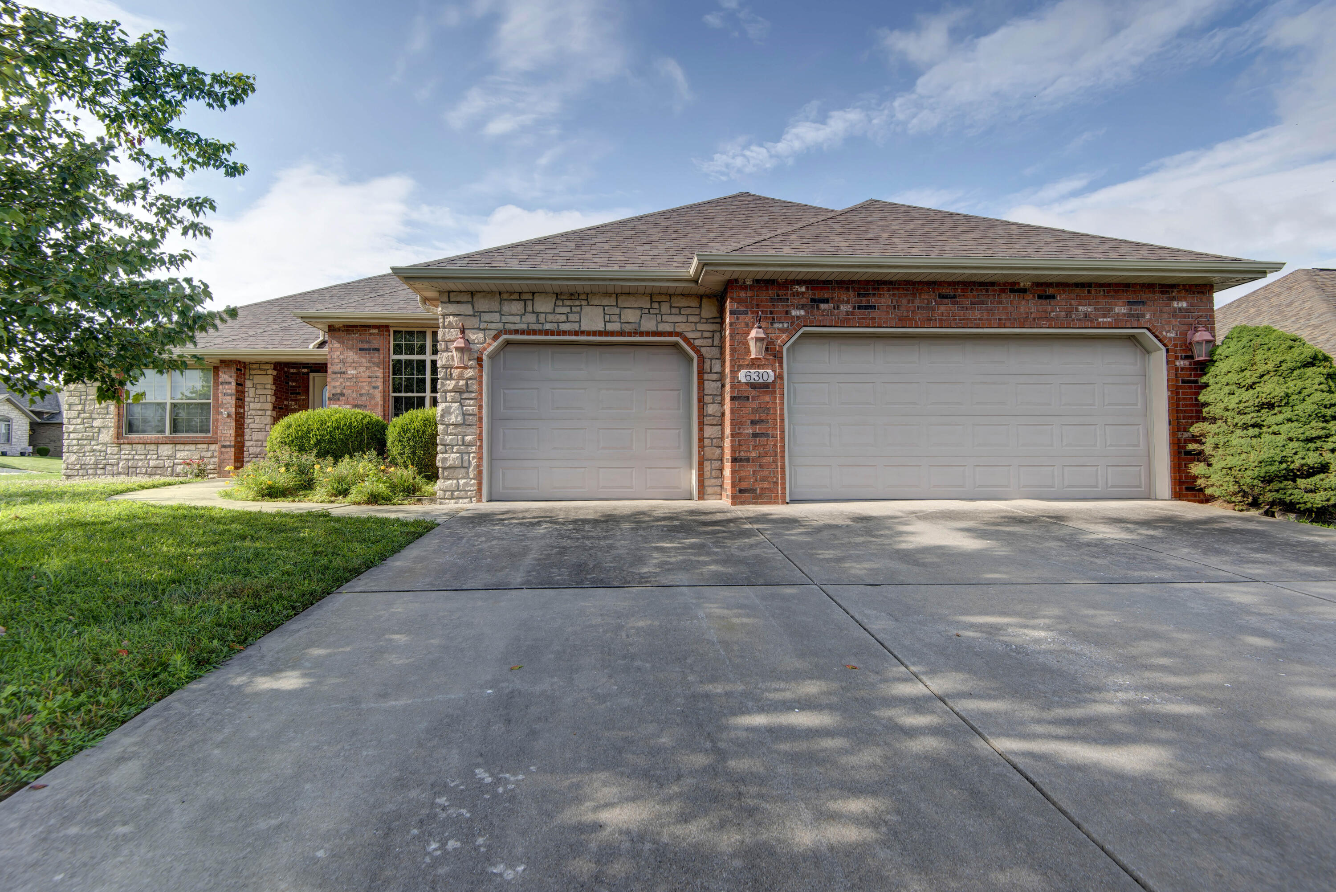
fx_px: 594
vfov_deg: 73.8
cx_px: 668
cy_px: 446
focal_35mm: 16
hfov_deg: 96.7
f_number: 6.7
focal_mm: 16
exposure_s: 1/125
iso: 100
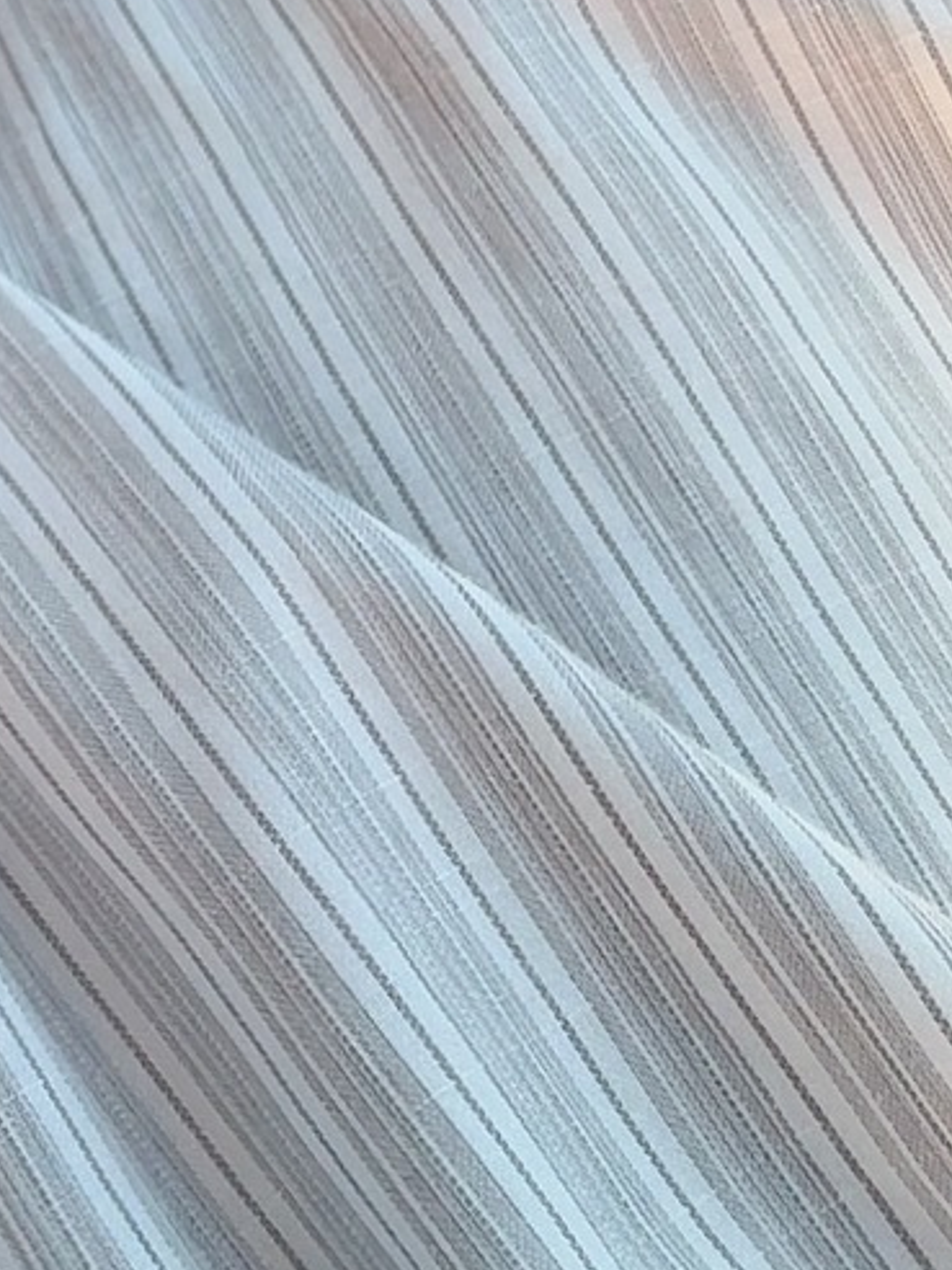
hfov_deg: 14.3
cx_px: -356
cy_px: -444
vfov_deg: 18.4
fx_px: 3594
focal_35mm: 98
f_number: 1.9
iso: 125
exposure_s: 1/60
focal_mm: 2.69
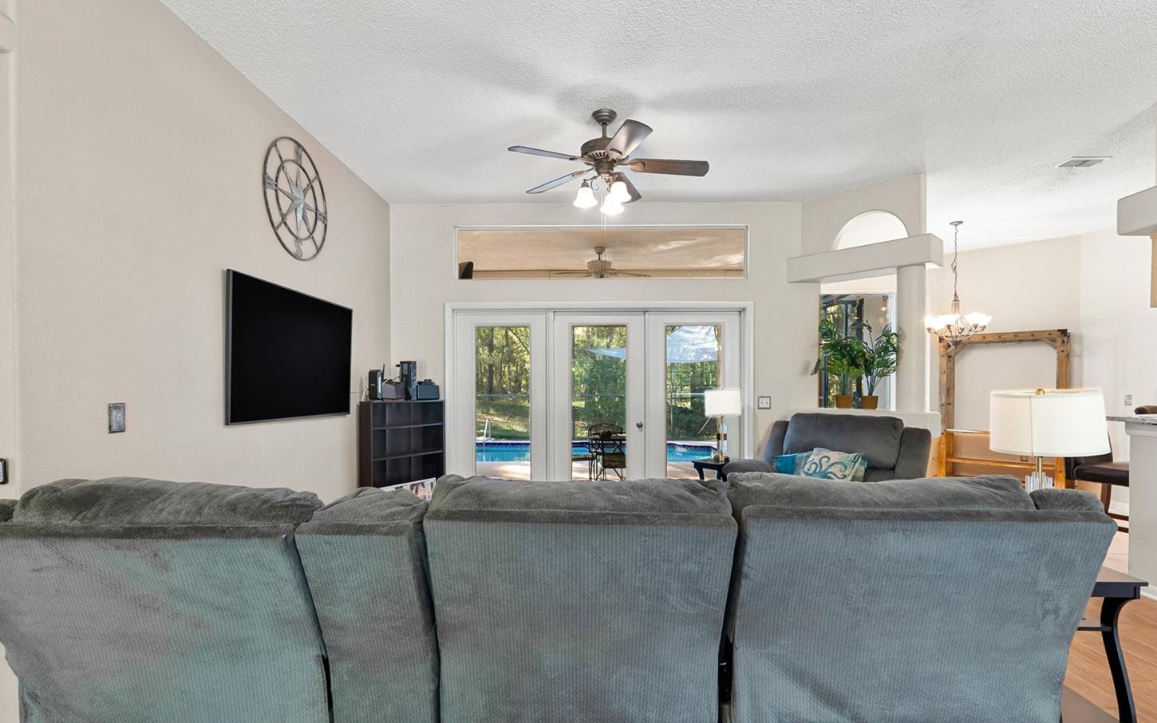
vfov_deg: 63.3
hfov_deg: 89.3
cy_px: 397
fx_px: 585
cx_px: 587
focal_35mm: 19
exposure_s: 1/5
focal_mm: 16.5
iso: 2000
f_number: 9
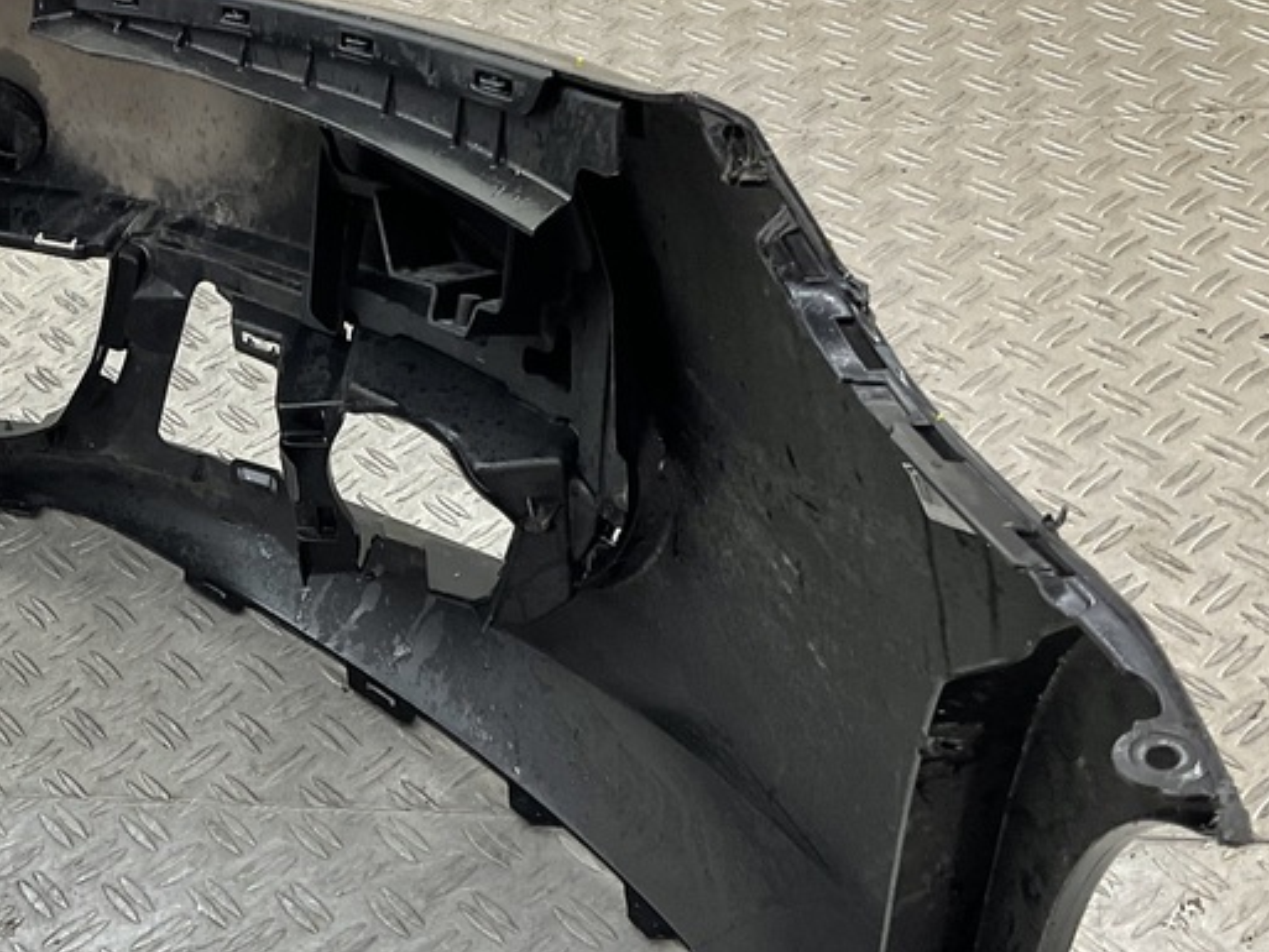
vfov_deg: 25.6
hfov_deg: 32.2
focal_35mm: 57
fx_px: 2090
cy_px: 551
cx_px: 134
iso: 50
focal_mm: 3
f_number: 1.8
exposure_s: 1/120
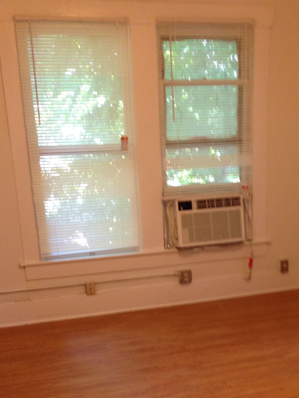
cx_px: 193
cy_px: 284
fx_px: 587
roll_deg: -0.1
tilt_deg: -17.6
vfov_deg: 36.8
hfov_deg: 28.4
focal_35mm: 51
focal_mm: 4.12
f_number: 2.4
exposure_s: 1/20
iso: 100
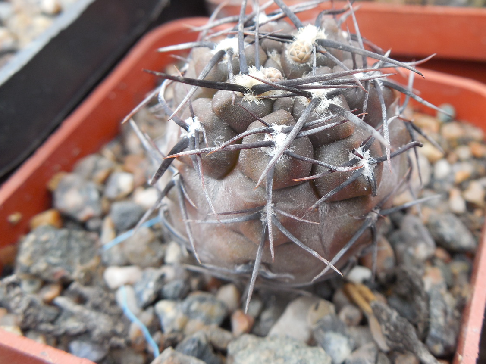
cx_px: 304
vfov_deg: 32.5
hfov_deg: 42.6
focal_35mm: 44
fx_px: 618
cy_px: 114
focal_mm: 5.6
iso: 125
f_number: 3.6
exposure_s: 1/50
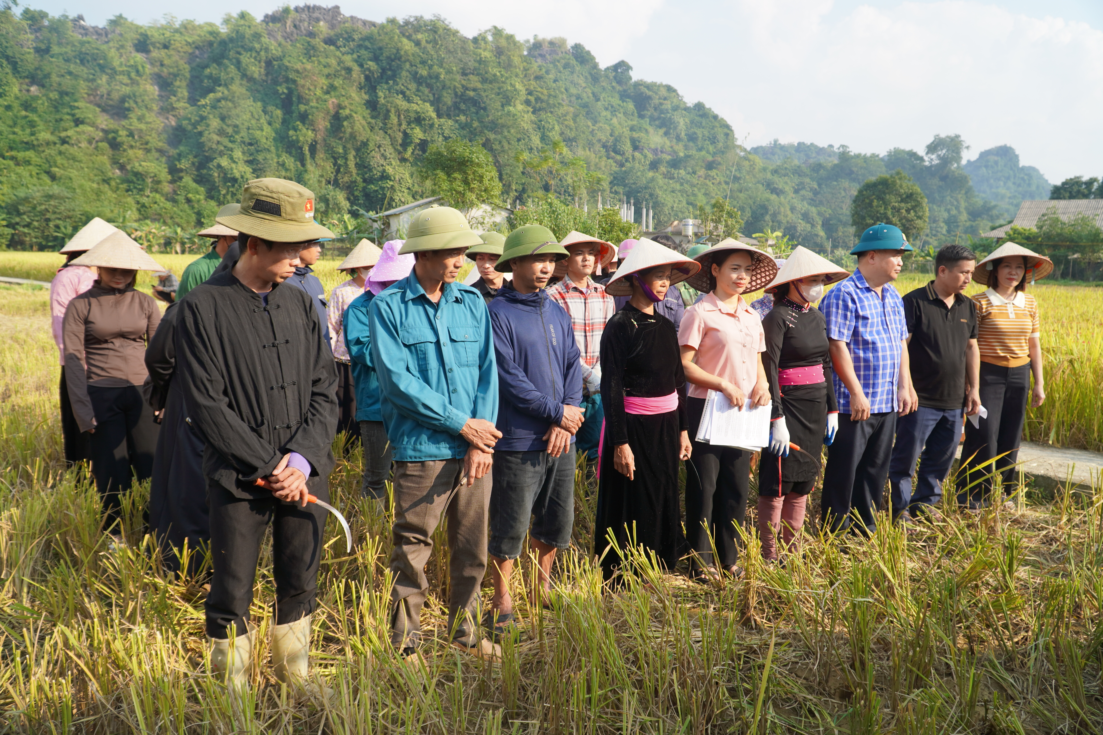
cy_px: 368
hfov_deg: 67.4
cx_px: 552
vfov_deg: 47.9
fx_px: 827
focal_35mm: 27
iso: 100
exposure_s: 1/320
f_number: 4.5
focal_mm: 18
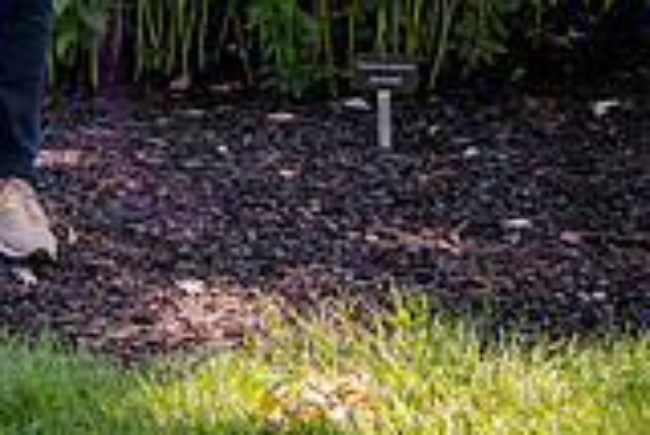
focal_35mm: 181
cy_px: -270
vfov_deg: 7.4
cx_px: -471
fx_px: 3271
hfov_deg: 10.7
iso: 400
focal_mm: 50
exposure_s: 1/320
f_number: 3.2
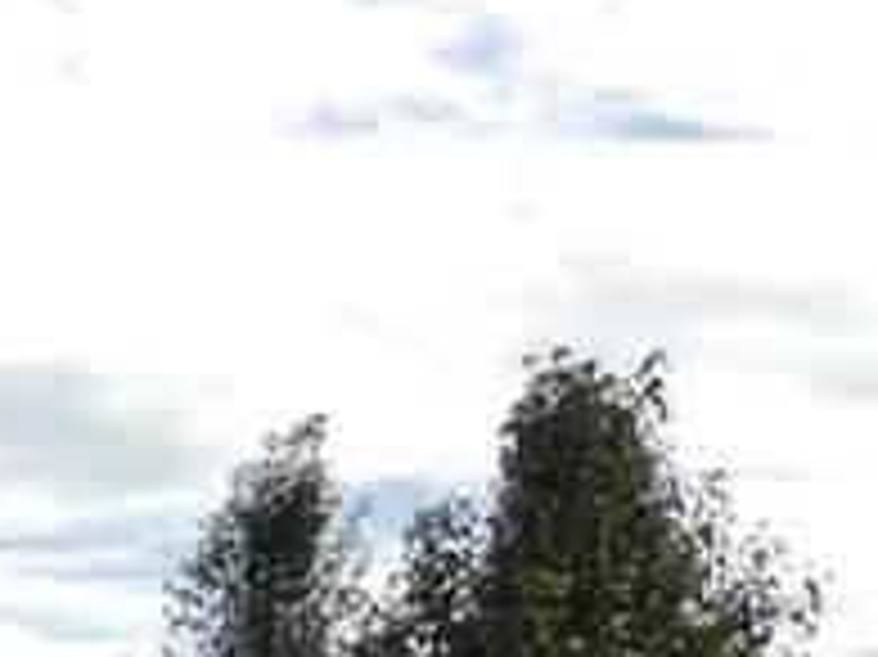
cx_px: -1387
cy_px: 1372
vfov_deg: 8.1
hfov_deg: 9.8
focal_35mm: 173
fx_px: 4385
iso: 25
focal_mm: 3.3
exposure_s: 1/2000
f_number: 2.4
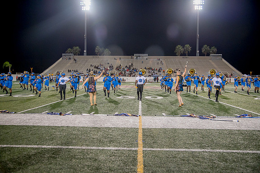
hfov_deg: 60.3
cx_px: 130
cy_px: 86
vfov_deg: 42.3
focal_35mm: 31
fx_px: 224
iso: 2000
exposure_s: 1/200
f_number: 4
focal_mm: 31
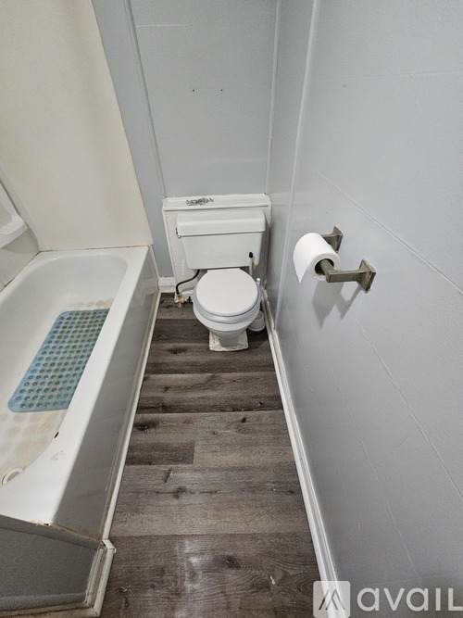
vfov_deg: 106.2
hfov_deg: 89.9
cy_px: 309
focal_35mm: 13
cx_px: 232
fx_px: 232
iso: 640
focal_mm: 2.2
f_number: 2.2
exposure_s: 1/30
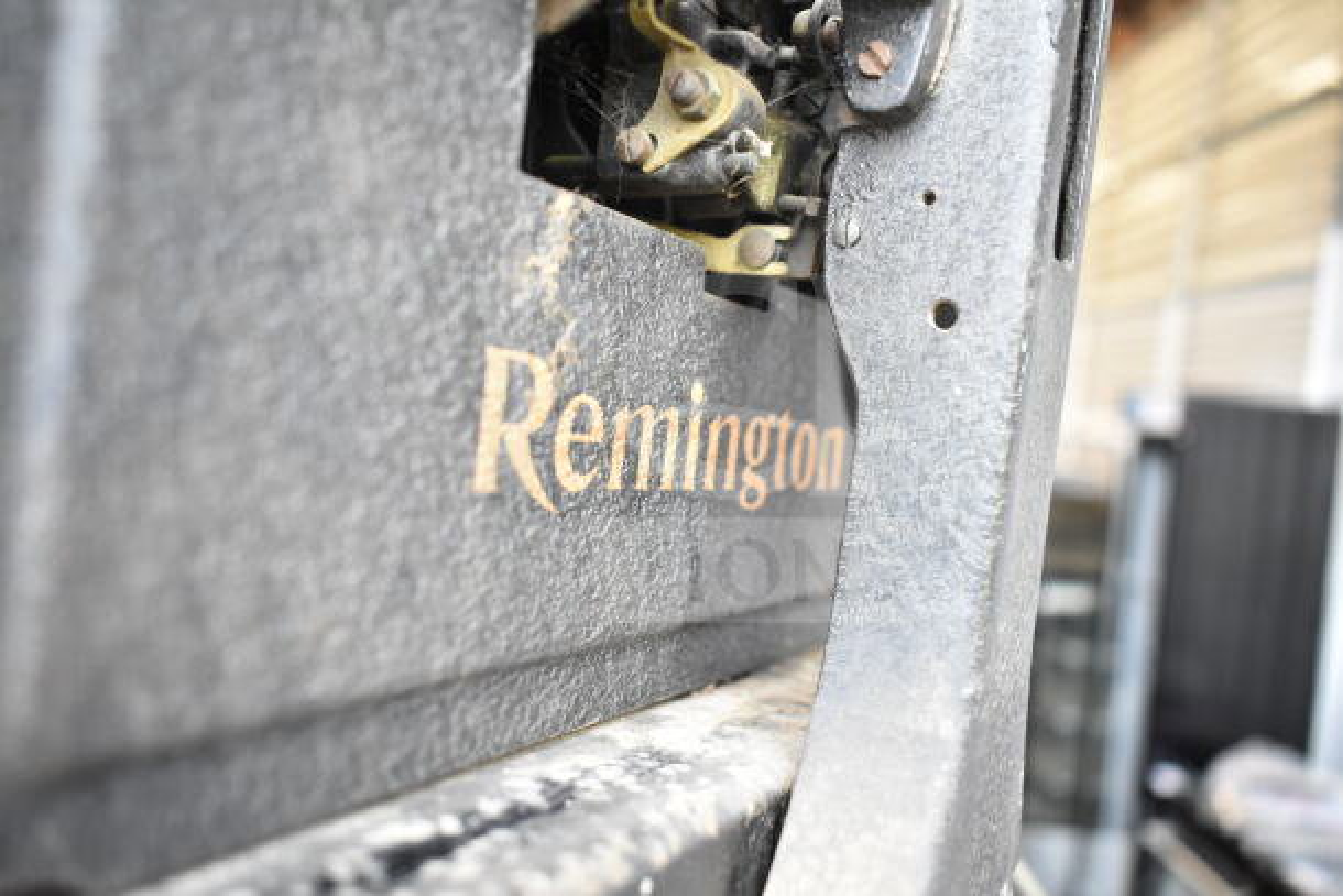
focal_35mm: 32
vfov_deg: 41.7
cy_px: 448
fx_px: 1175
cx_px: 672
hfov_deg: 59.5
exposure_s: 1/50
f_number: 3.8
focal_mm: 21
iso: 1600
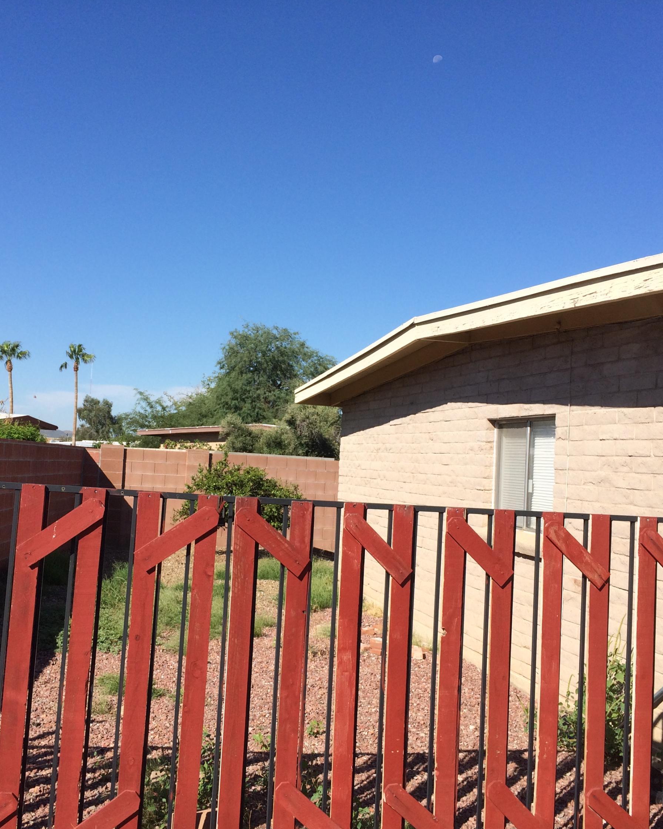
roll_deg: -3.2
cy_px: 416
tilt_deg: +0.3
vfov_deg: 47.9
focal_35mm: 38
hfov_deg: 39.1
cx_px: 289
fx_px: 932
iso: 32
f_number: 2.2
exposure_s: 1/2564
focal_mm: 4.15
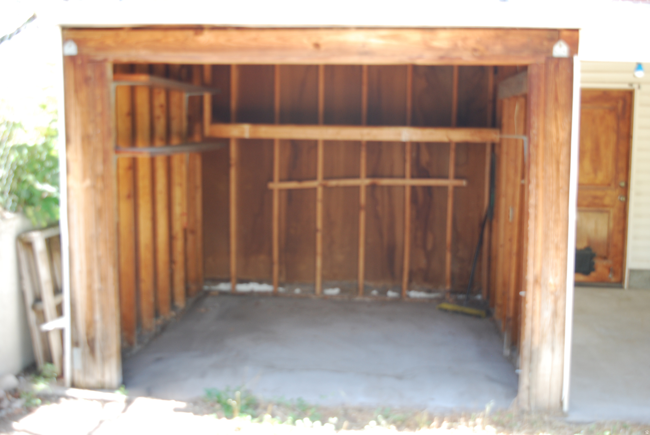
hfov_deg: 46.3
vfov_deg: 32.0
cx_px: 325
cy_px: 218
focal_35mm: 42
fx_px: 759
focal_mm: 28
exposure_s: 1/60
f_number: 4.2
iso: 200
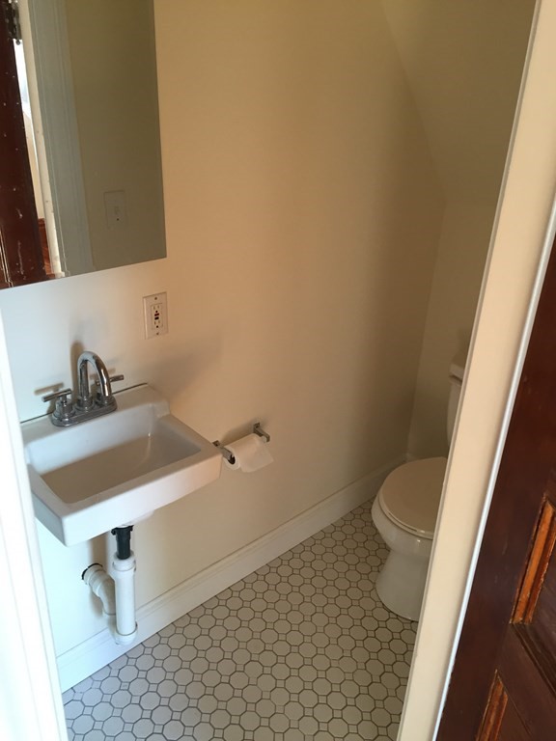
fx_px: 621
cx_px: 278
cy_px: 370
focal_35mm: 29
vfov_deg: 61.7
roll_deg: -2.5
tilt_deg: -26.1
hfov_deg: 48.2
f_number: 2.2
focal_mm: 4.15
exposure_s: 1/30
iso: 80
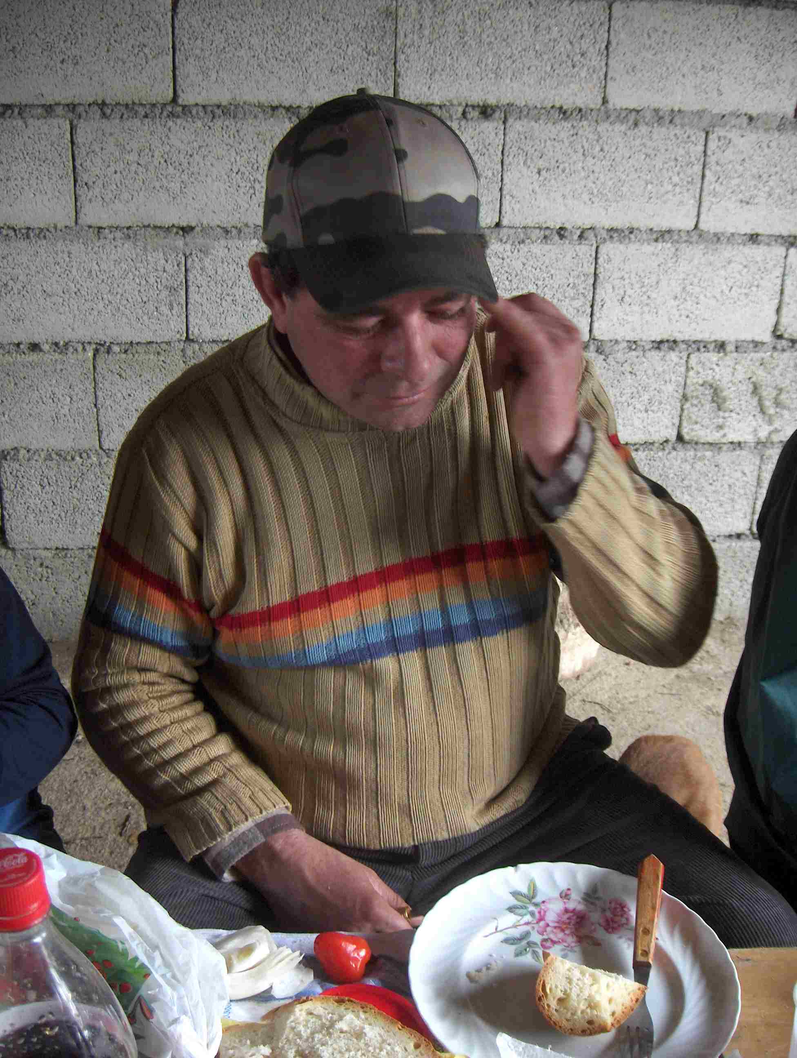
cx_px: 398
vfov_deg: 47.8
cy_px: 529
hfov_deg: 36.9
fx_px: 1194
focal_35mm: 39
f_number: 2.8
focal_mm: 8
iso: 200
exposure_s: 1/20.5
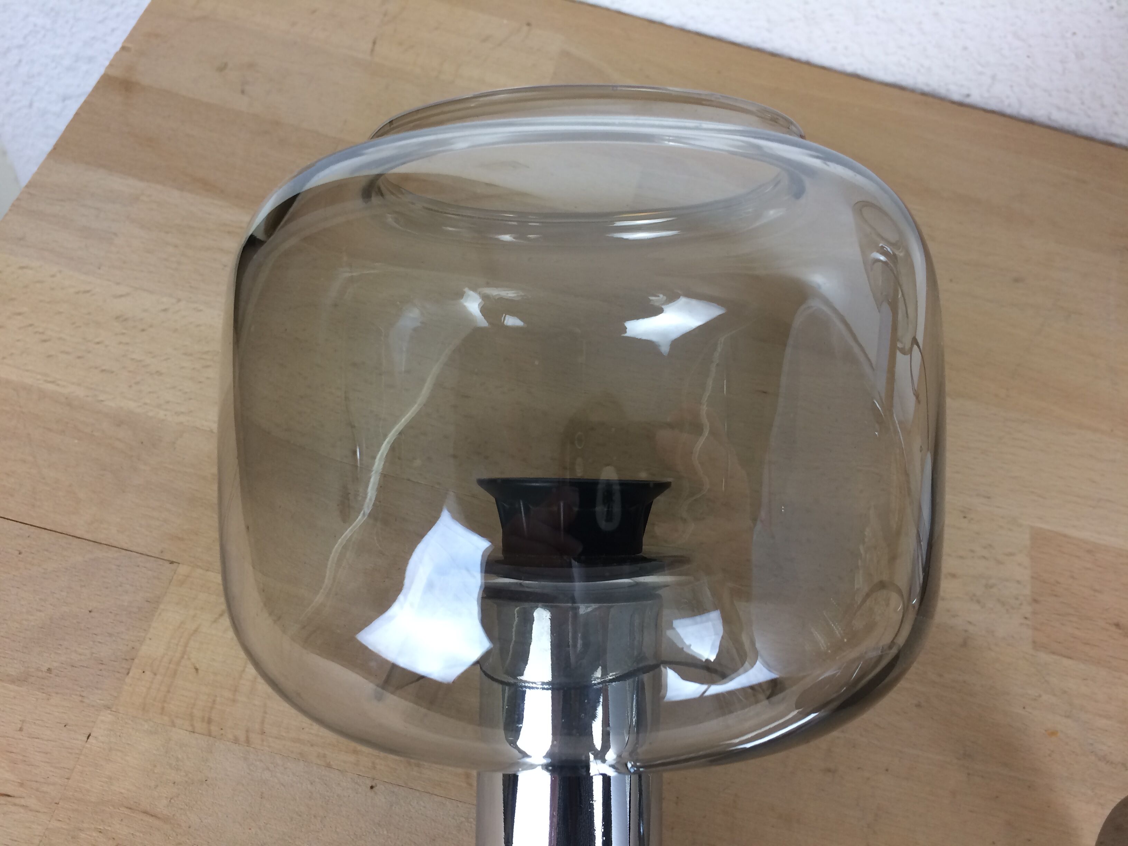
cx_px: 564
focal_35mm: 29
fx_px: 945
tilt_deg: -58.2
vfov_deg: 48.2
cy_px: 423
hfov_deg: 61.7
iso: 32
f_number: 2.2
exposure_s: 1/33
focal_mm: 4.15
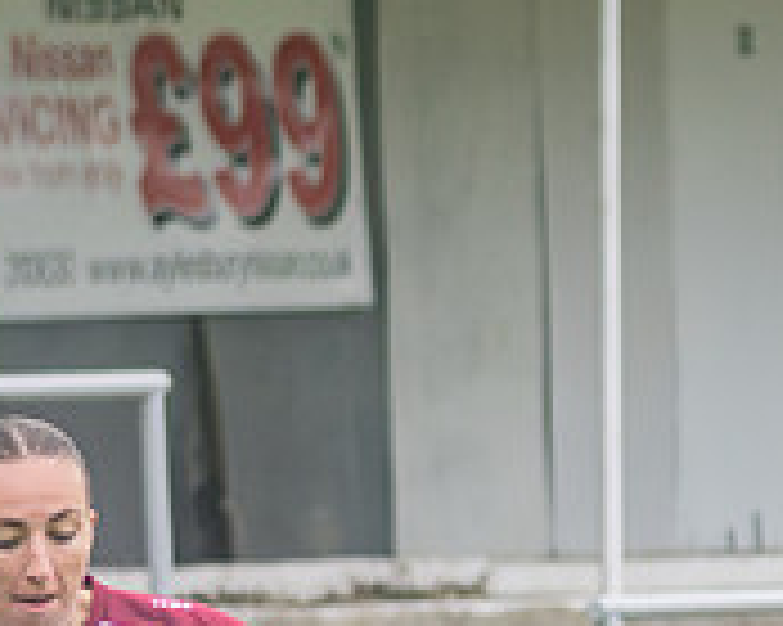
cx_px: 24
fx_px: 18042
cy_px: 799
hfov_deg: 2.5
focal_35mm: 779
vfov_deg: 2.0
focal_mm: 120
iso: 450
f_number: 2.8
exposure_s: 1/1600
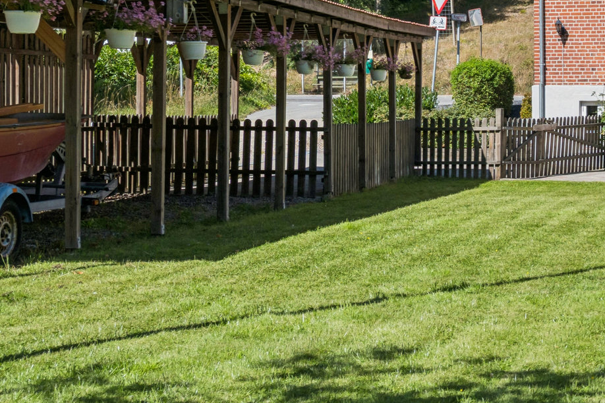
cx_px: 894
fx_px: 1647
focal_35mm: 98
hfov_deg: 18.5
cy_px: 124
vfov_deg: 13.9
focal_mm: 30
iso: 200
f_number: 8
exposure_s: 1/640
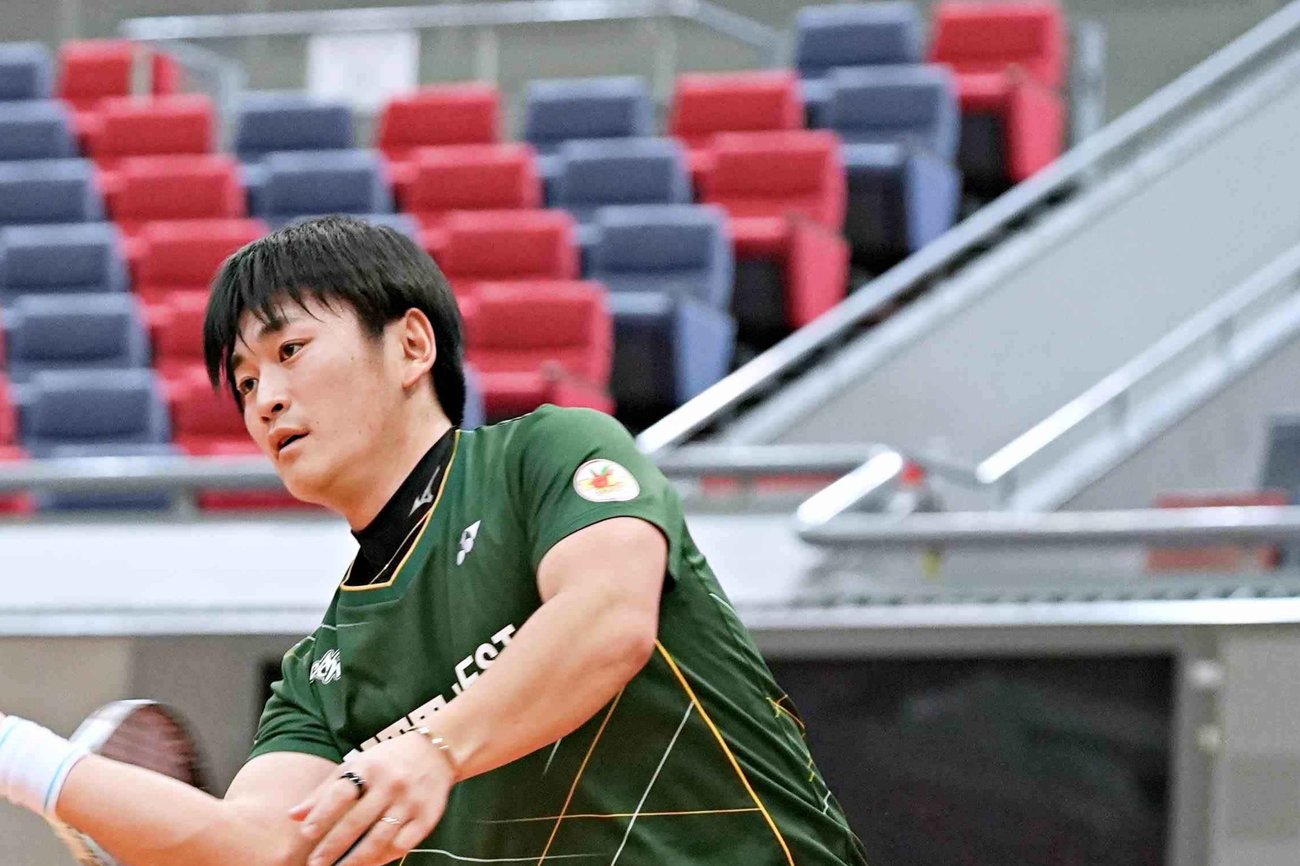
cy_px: 1084
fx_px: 8520
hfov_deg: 8.7
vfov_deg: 5.8
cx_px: 122
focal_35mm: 236
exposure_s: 1/400
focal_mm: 89
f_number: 3.5
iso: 2000
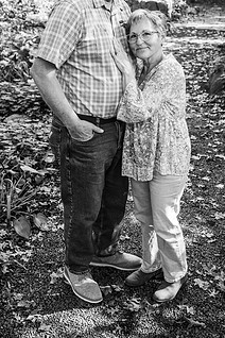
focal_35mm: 51
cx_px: 124
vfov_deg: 38.3
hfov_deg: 26.5
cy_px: 103
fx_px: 478
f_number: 4.5
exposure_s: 1/250
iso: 500
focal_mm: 36
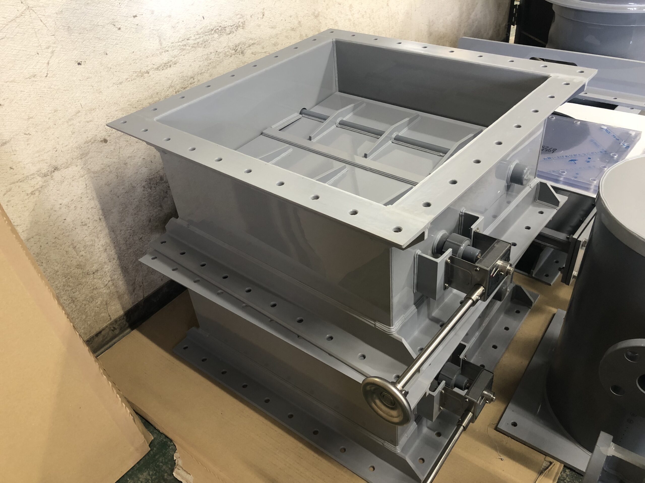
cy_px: 242
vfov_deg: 49.7
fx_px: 522
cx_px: 322
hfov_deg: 63.4
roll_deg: +7.5
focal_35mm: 28
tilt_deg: -36.9
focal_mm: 4
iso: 50
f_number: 1.8
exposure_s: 1/15
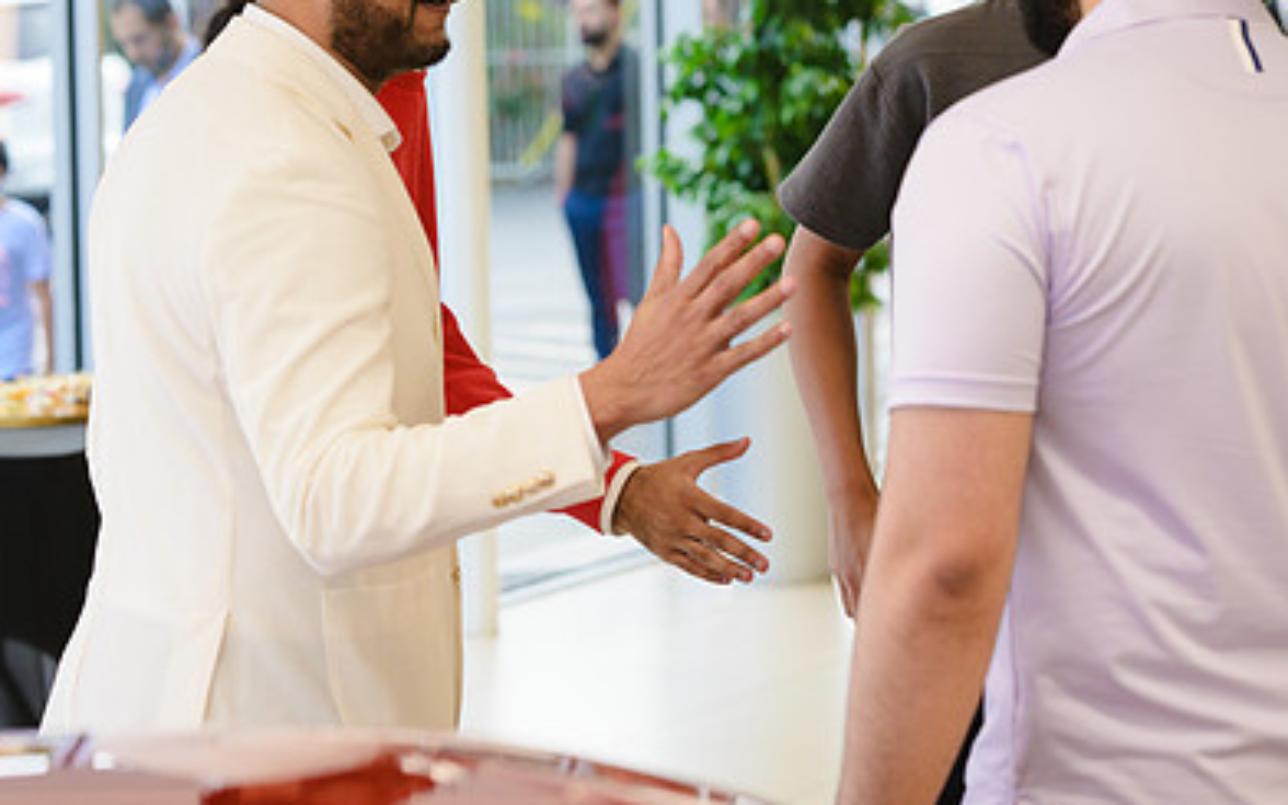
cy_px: 153
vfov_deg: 9.1
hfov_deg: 14.6
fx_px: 5020
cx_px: 582
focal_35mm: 143
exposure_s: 1/200
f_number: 4
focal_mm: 85
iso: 250
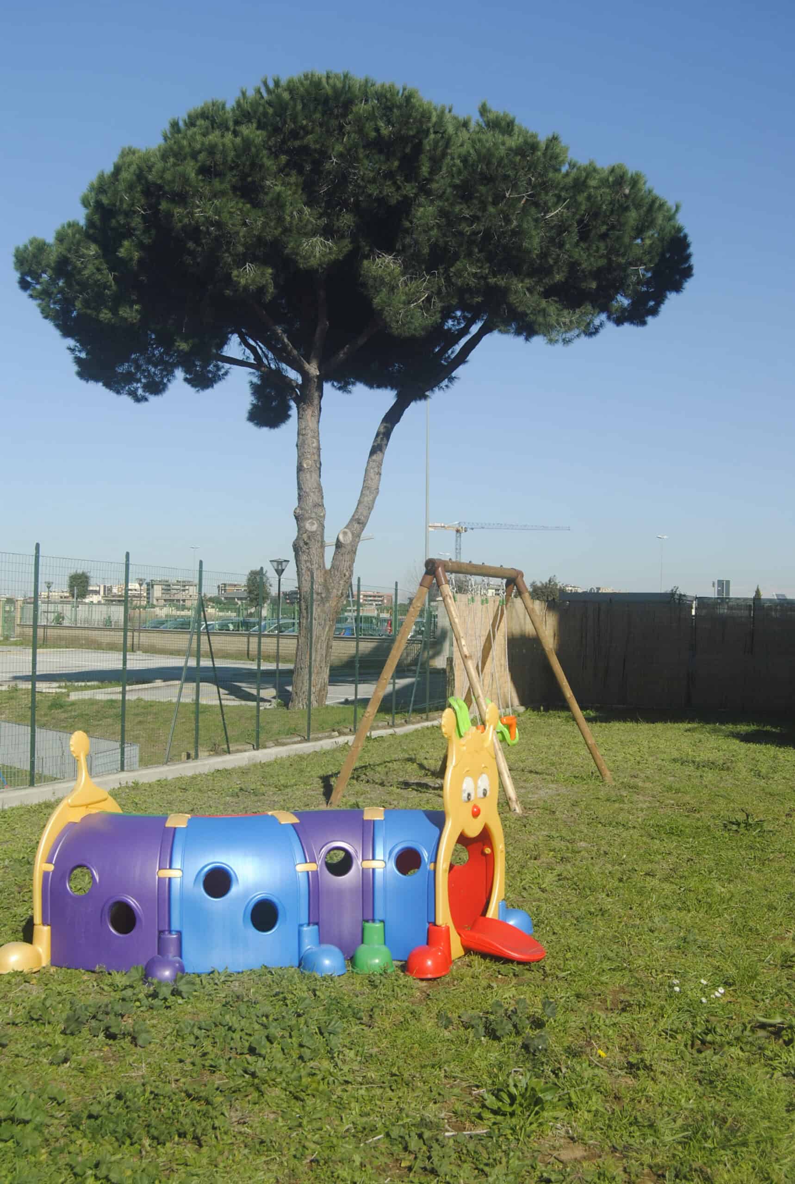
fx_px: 1484
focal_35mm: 45
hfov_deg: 30.0
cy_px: 592
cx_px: 398
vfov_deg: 43.5
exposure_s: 1/320
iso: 200
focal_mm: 30
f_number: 6.3
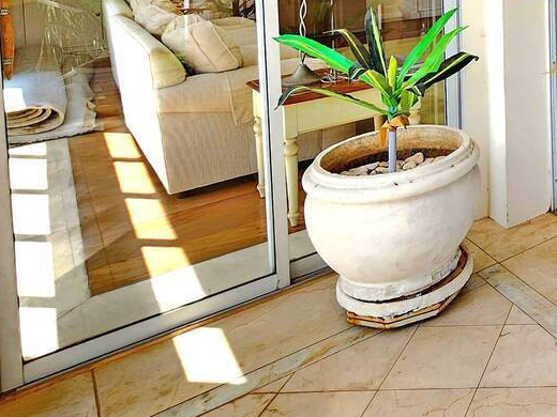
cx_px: 690
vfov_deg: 34.2
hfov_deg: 37.1
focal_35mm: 36
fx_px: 579
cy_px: -44
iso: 50
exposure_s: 1/227
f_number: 2.2
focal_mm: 2.2
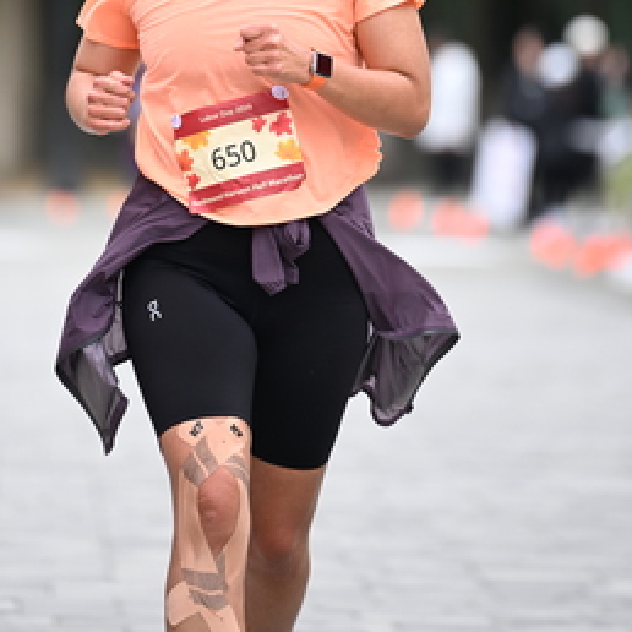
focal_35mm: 363
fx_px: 7498
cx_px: 227
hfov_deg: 4.8
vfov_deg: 4.8
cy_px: 59
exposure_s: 1/1600
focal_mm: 200
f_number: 2.8
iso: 640
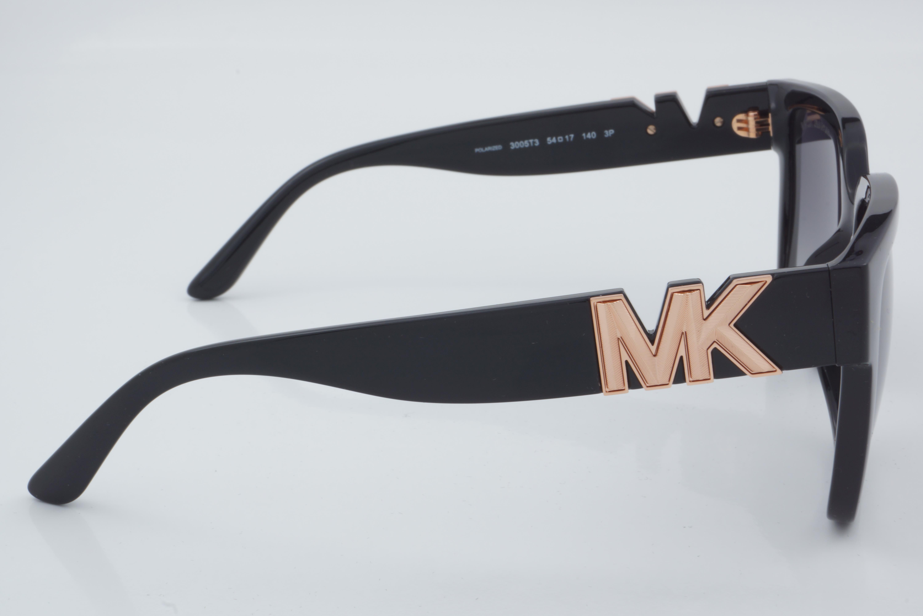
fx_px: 1923
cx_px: 462
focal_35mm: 75
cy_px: 308
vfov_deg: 18.2
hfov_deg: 27.0
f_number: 32
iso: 100
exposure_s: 1/4
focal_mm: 50
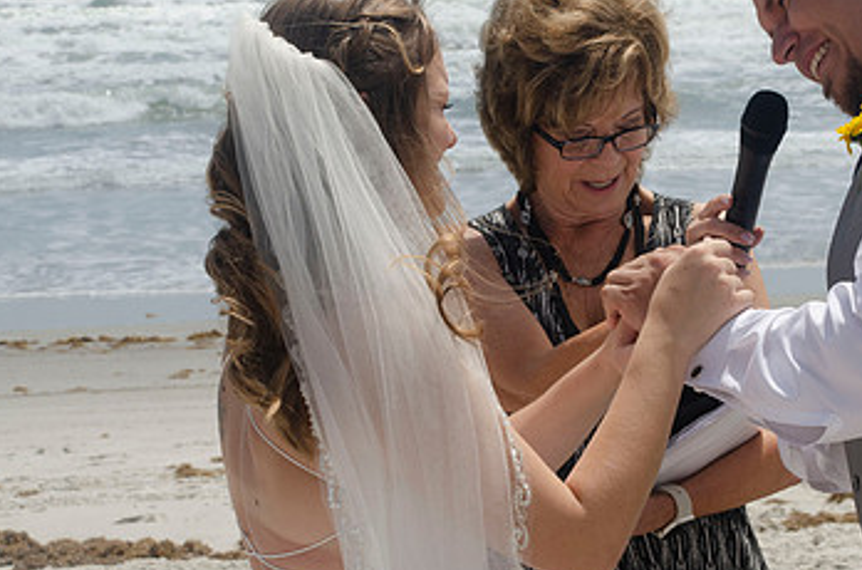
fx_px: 2985
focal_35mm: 125
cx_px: 706
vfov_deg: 10.9
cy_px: 211
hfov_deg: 16.3
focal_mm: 50
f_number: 11
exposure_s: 1/250
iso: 100
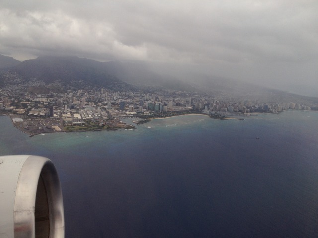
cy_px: 119
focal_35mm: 35
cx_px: 159
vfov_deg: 40.7
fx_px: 322
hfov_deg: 52.6
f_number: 2.4
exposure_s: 1/254
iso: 50
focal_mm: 4.28
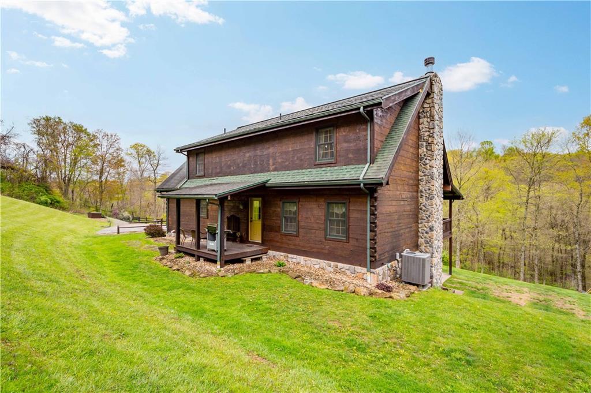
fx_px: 271
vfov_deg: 72.0
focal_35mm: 16
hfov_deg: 95.0
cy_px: 196
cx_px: 296
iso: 100
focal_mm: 11
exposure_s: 1/250
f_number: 6.3
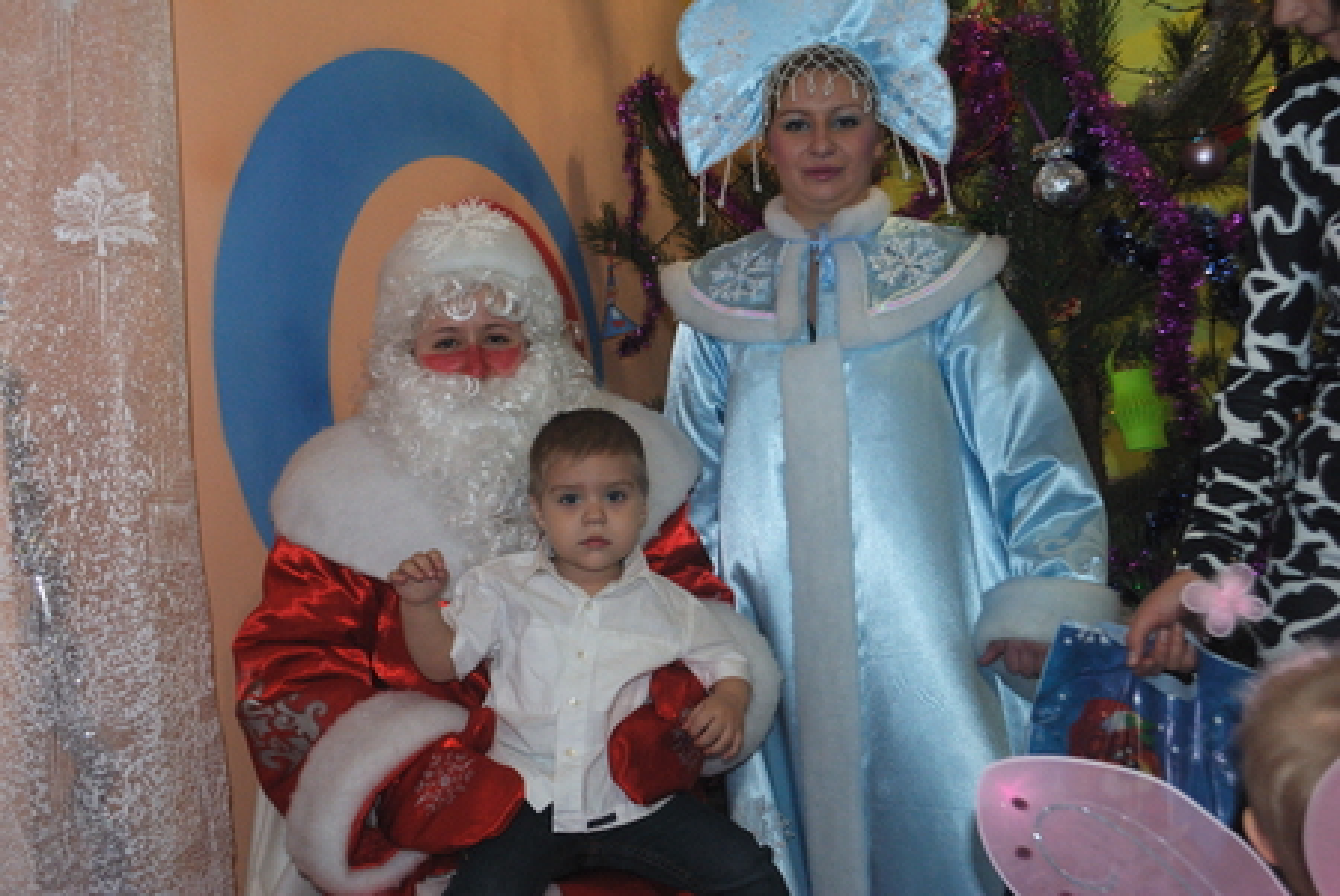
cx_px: 670
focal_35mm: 39
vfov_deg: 34.3
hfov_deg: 49.5
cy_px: 448
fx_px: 1453
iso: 400
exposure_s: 1/60
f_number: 5.6
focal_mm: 26
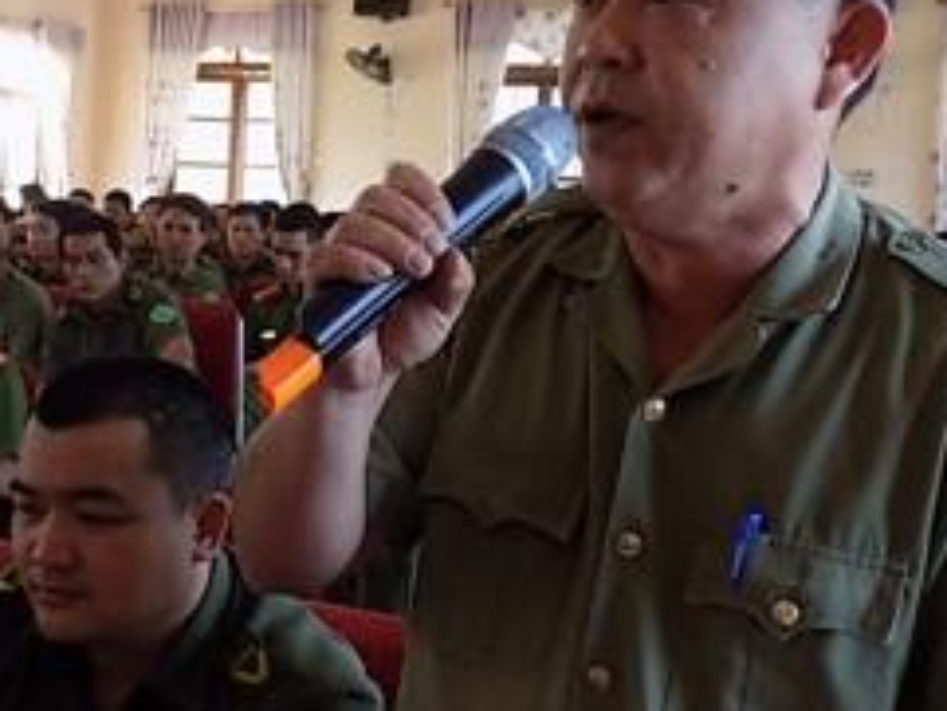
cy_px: 357
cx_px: 86
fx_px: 1670
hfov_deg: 30.2
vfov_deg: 24.0
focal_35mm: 61
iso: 250
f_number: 3.1
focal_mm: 4
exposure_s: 1/30
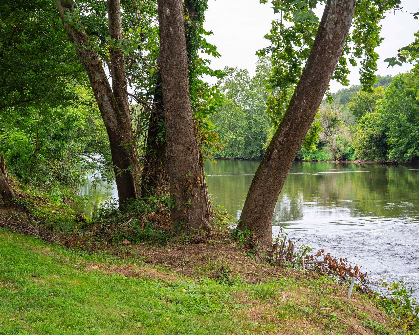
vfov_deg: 29.7
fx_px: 632
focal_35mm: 51
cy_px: 168
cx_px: 166
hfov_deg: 36.5
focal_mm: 45
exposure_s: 1/200
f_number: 7.1
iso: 1000
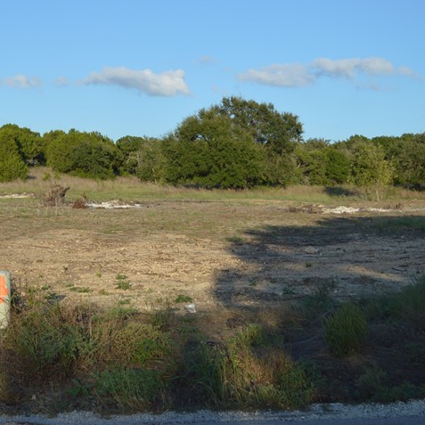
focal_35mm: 58
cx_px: 133
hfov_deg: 29.3
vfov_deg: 29.2
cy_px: 113
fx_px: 806
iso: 100
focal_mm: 20
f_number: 3.8
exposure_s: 1/800
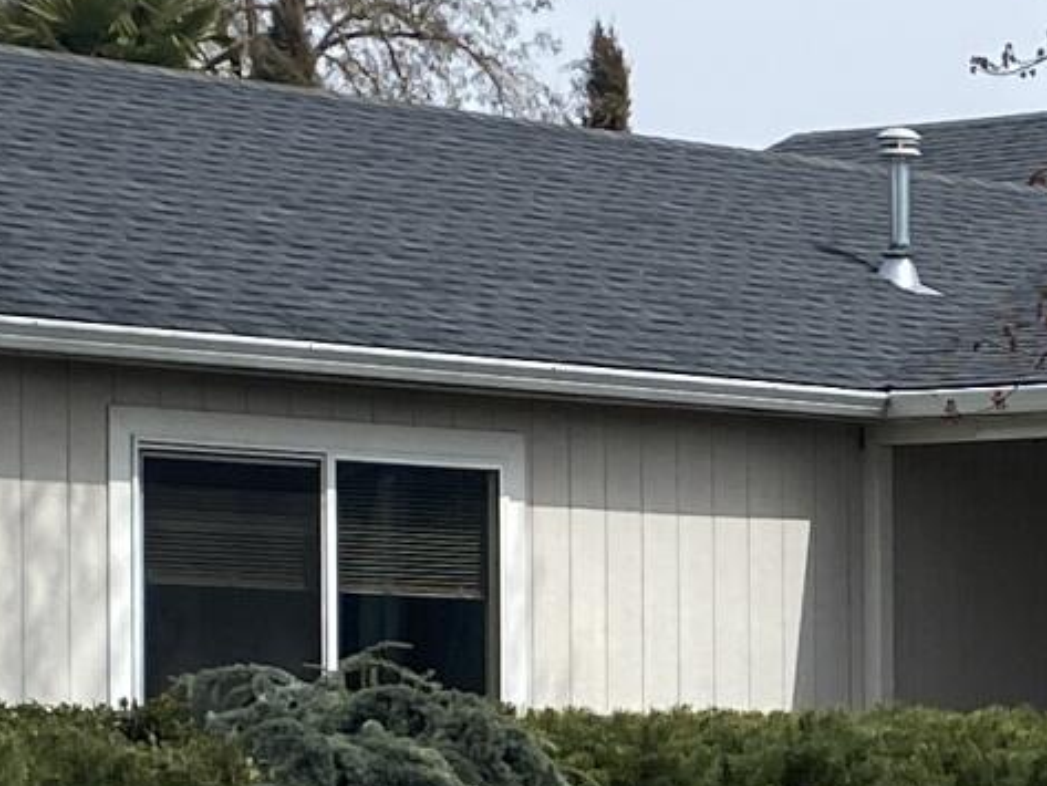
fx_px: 4992
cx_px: 1109
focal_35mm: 165
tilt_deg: -1.7
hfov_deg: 11.8
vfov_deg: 8.9
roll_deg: -0.1
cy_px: 793
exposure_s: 1/3401
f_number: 1.8
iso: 32
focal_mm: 4.25
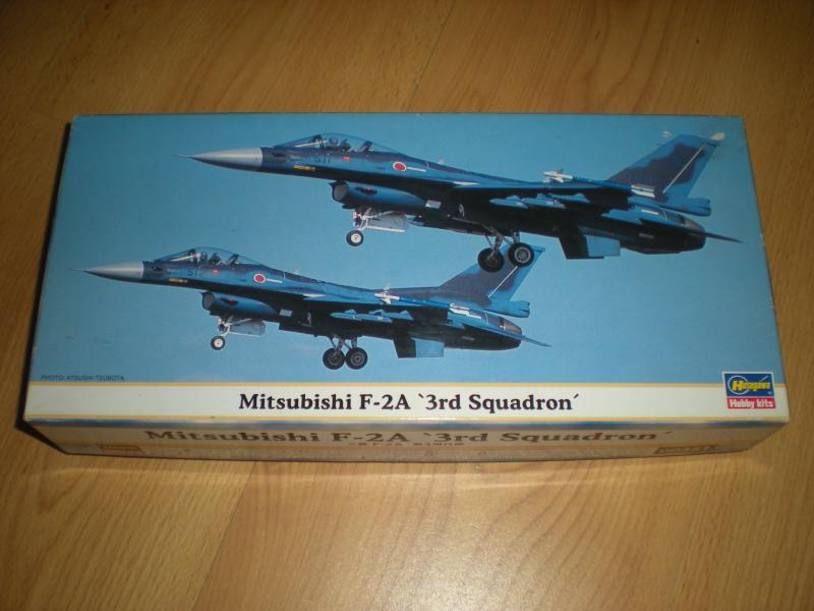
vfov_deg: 37.7
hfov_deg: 49.0
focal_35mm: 38
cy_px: 306
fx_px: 894
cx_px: 407
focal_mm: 6.3
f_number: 3.1
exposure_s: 1/60
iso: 64
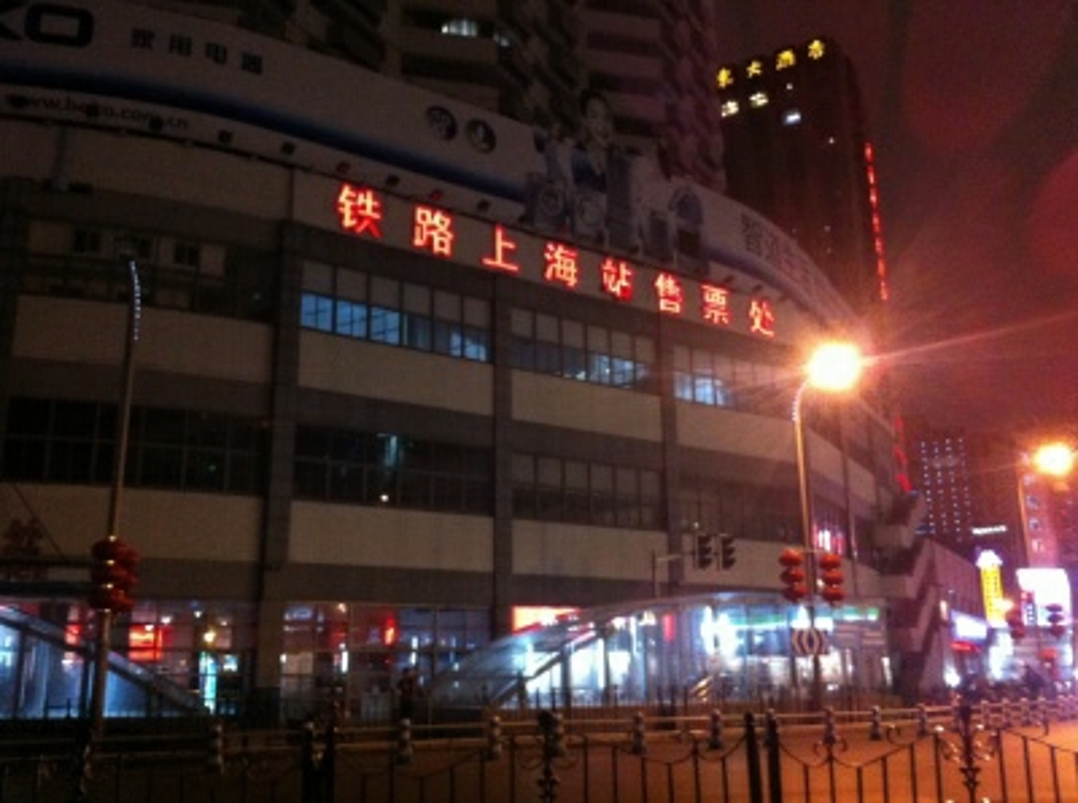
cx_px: 539
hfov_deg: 52.7
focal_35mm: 35
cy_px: 402
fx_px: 1087
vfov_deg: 40.5
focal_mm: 3.85
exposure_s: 1/15
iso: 500
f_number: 2.8
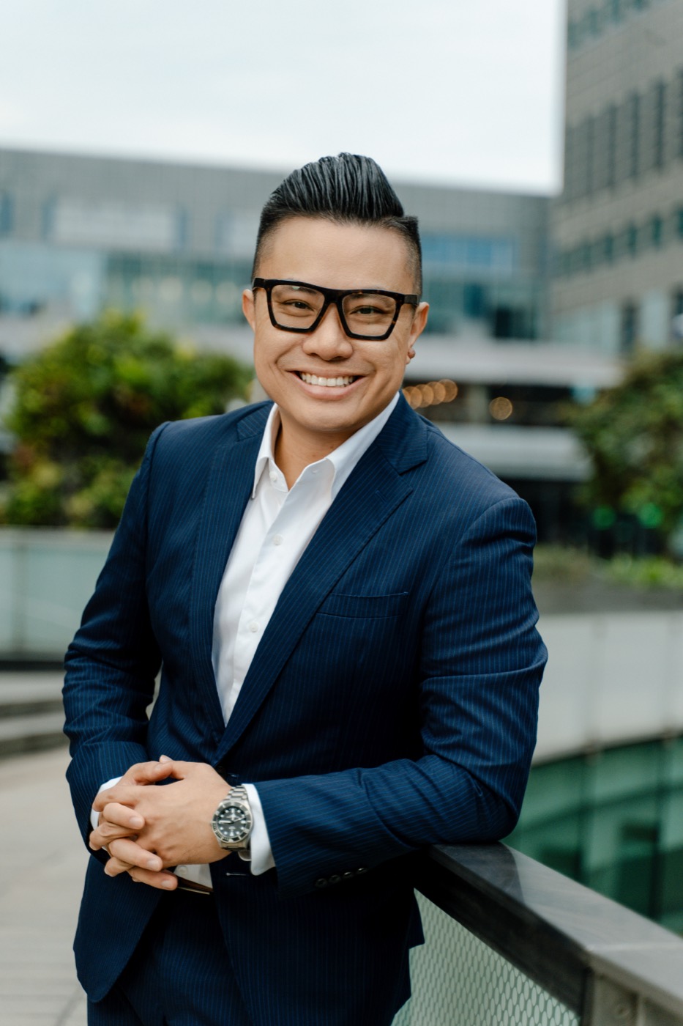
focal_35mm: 72
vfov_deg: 28.1
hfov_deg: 18.9
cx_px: 342
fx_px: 2049
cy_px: 513
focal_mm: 72
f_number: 2.8
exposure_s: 1/200
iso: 400
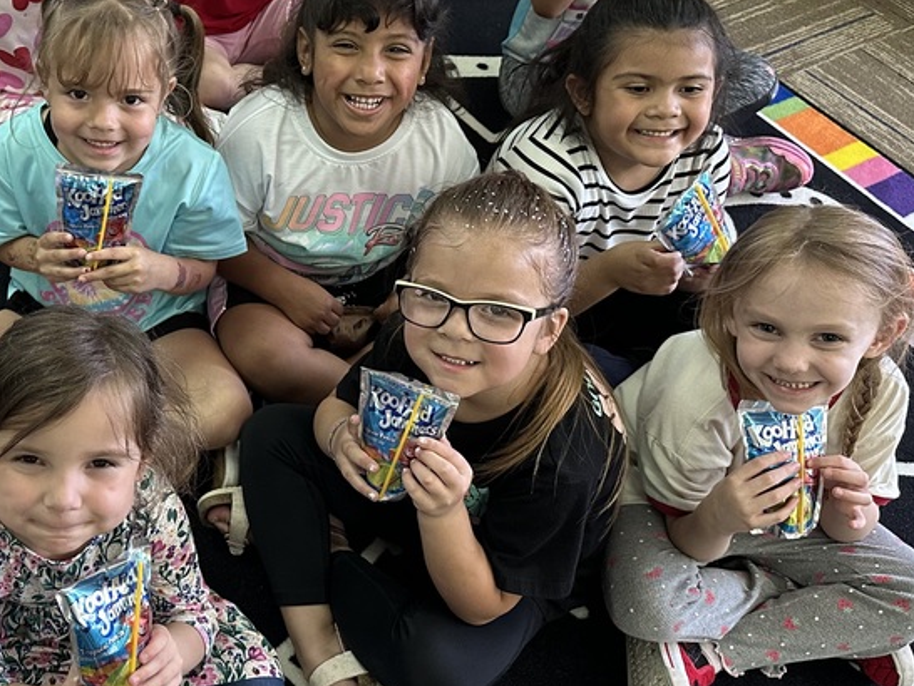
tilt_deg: -45.8
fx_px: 1189
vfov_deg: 32.1
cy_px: 278
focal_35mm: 45
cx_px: 213
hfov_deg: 40.7
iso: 320
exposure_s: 1/60
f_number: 1.78
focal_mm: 6.86
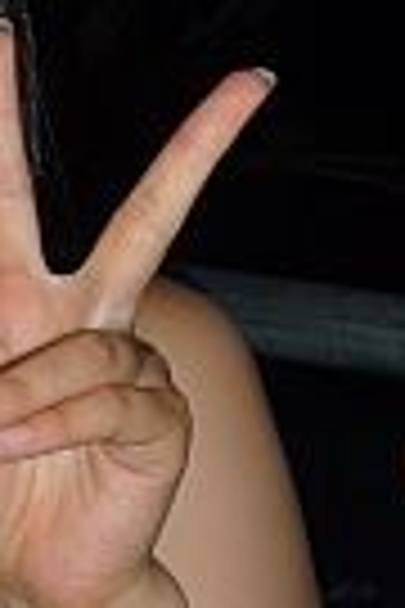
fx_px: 3442
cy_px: 185
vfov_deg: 10.1
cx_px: -184
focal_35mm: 204
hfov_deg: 6.6
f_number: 4.7
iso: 100
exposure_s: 1/40
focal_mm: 10.4
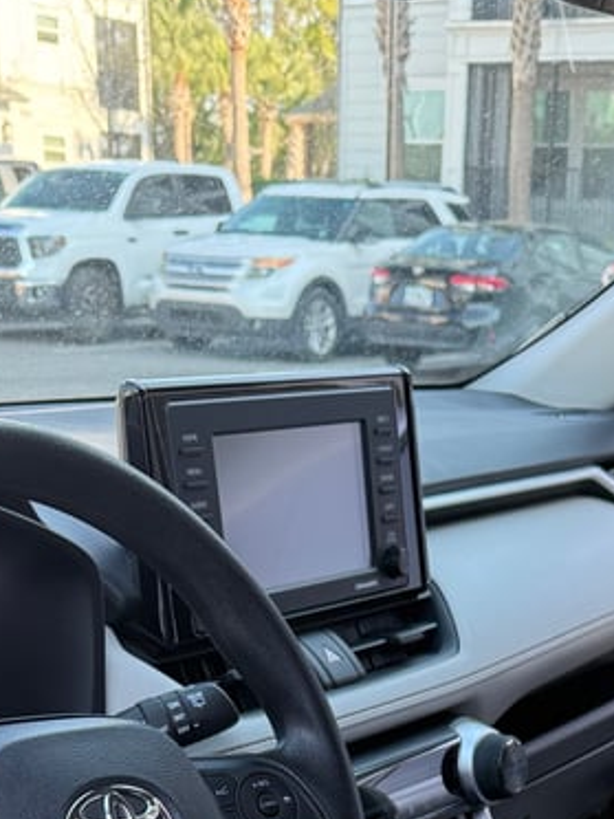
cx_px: 425
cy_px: 1093
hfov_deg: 22.1
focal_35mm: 66
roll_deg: -2.9
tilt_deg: -28.3
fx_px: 1561
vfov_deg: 25.0
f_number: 1.78
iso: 160
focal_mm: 6.76
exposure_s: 1/232
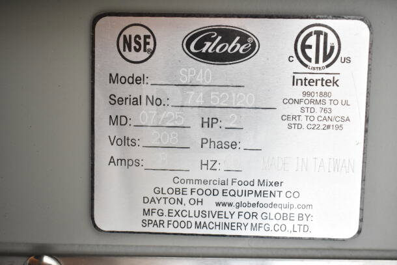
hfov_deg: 49.5
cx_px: 198
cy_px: 132
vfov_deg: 34.2
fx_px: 430
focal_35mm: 39
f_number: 4
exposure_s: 1/40
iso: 2000
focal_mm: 26
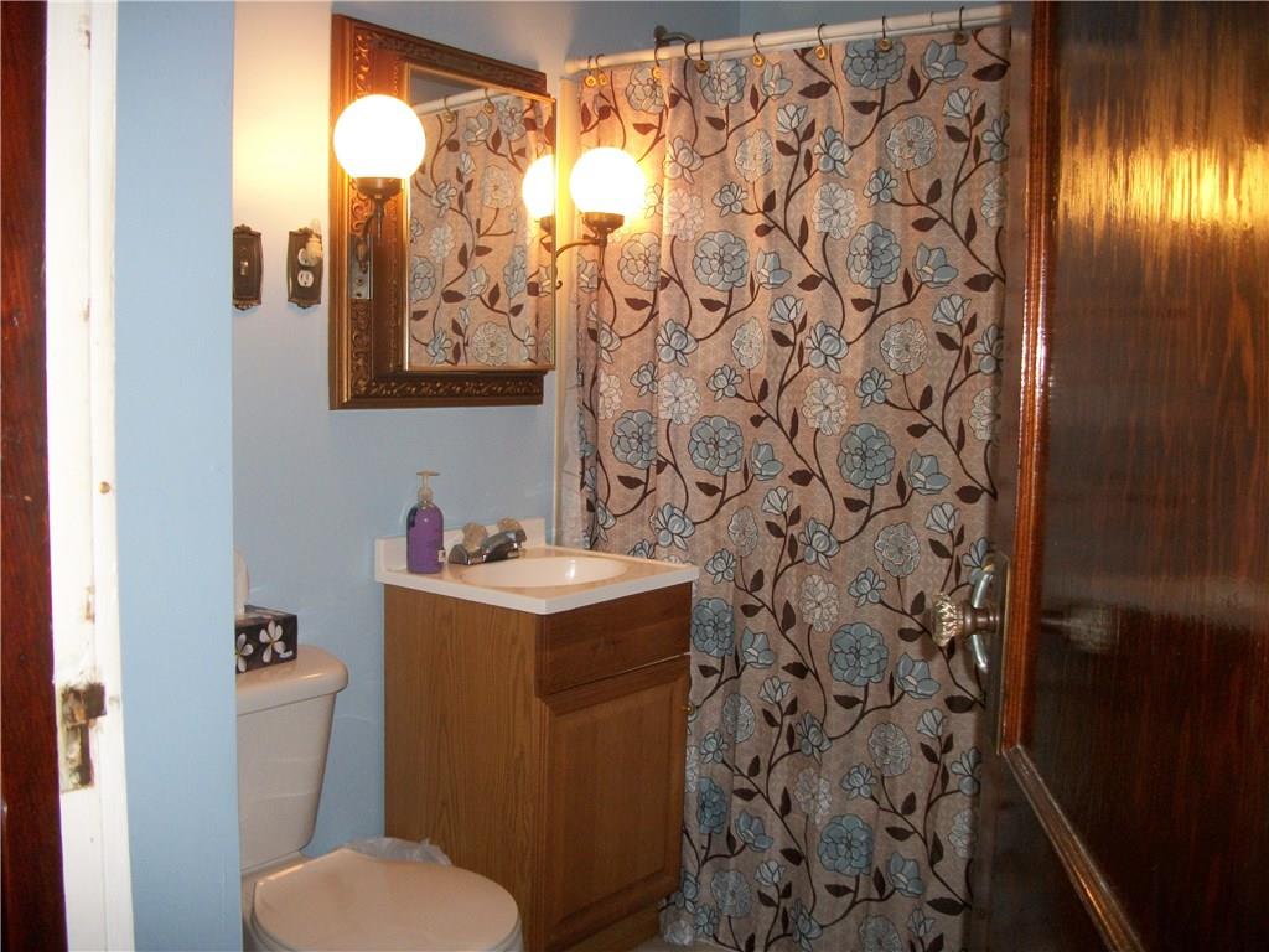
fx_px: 1173
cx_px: 634
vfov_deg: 44.2
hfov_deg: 56.8
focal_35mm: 32
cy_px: 476
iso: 160
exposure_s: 1/30
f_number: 2.9
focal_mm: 5.7
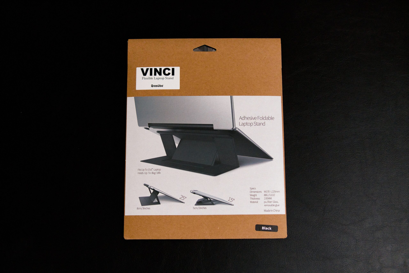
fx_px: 511
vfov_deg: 29.9
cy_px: 136
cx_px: 204
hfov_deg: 43.6
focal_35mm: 45
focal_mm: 30
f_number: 2
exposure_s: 1/200
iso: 3200
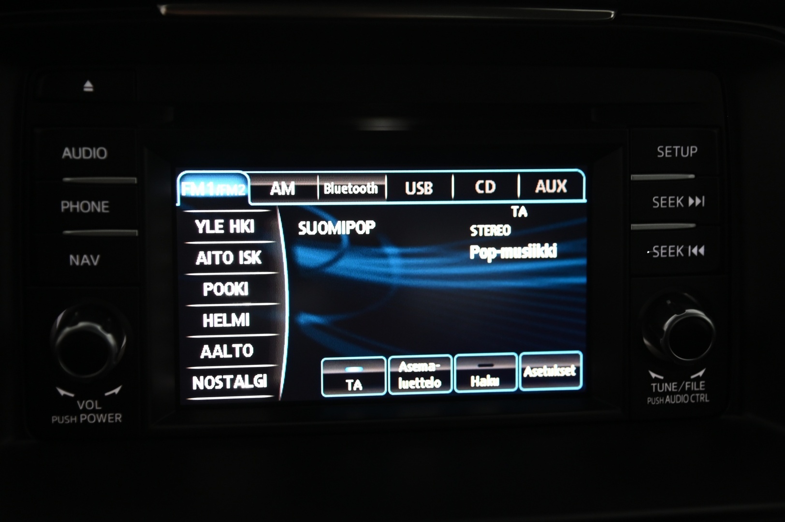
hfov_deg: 34.5
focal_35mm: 58
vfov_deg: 23.3
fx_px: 1264
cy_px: 261
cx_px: 392
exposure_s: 1/80
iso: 2000
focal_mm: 58
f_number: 4
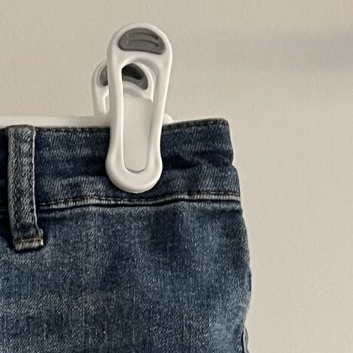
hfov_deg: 15.9
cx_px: -178
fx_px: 1154
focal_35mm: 100
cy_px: 486
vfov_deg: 16.3
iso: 500
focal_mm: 5.1
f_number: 1.6
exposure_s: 1/59
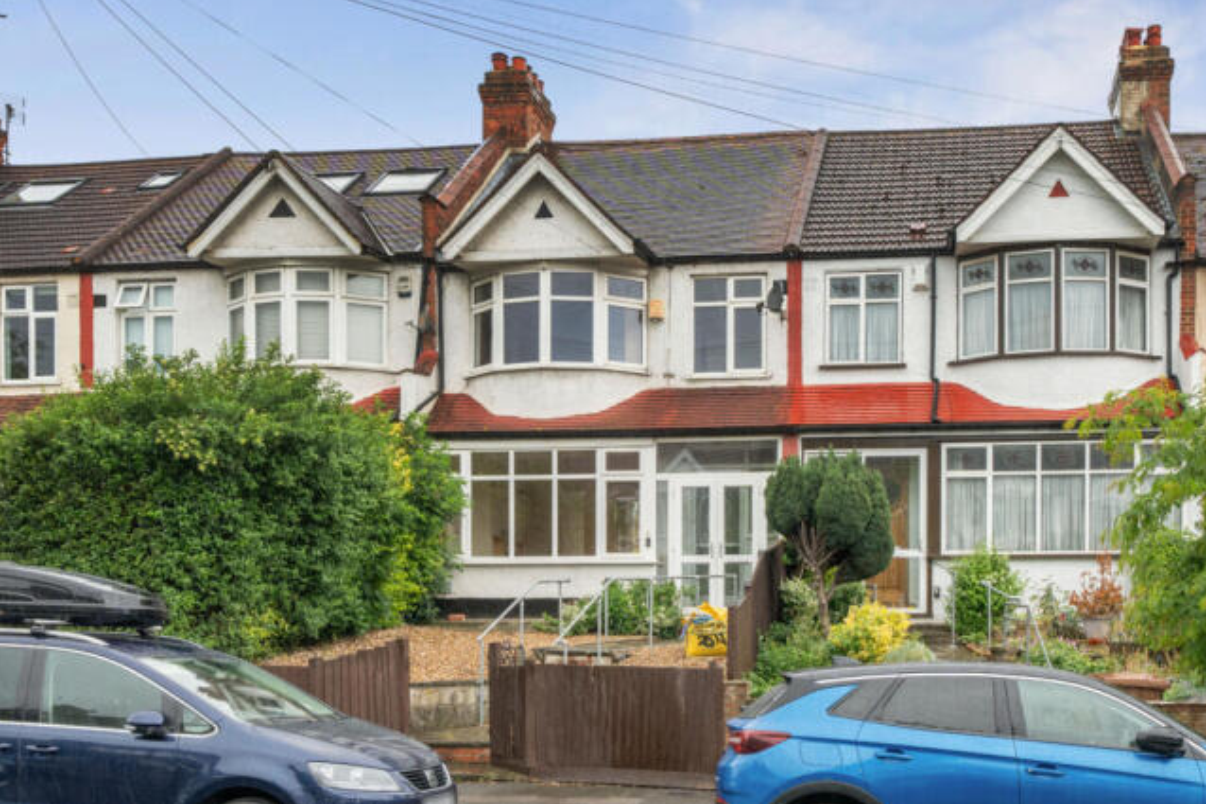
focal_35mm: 37
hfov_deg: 51.9
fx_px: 1239
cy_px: 398
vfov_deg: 35.9
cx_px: 605
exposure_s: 1/100
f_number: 8
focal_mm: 24
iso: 400
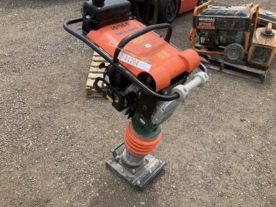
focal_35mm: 29
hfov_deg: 61.7
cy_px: 104
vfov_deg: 48.2
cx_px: 138
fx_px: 231
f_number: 1.8
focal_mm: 3
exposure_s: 1/1311
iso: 25
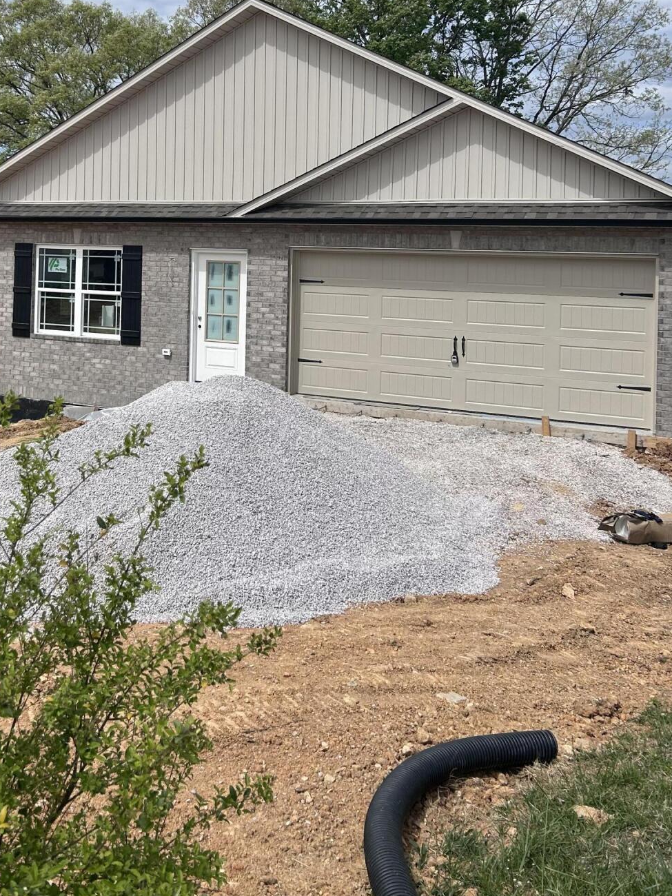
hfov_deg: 35.5
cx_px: 210
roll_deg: -2.7
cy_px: 231
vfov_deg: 45.3
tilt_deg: -0.2
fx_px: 1035
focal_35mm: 40
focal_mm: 5.7
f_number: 1.5
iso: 50
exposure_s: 1/9434
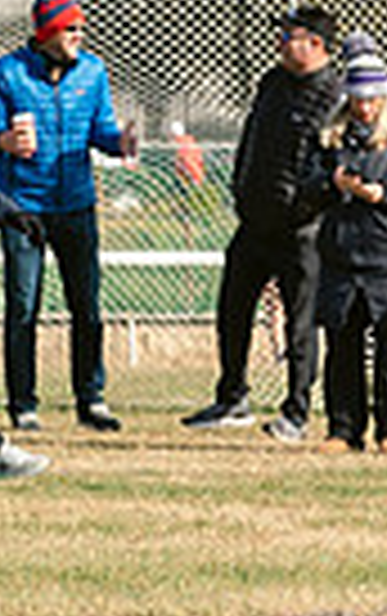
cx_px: 1825
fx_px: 14602
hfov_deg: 1.5
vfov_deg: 2.4
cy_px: 403
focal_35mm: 868
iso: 250
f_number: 7.1
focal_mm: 125
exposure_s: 1/800
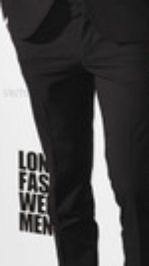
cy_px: 40
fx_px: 1438
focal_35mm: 204
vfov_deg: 10.5
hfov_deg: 5.9
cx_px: 92
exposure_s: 1/250
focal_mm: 65
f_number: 7.1
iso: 640
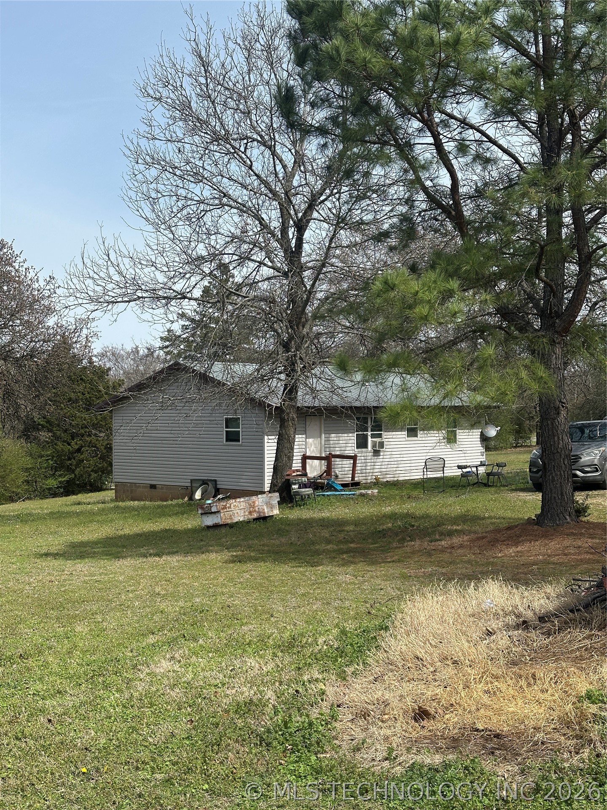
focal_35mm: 48
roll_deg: -0.7
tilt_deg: +1.1
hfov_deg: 30.3
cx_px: 304
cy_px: 405
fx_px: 1122
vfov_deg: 39.7
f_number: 1.78
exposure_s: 1/4016
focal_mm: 6.86
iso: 64
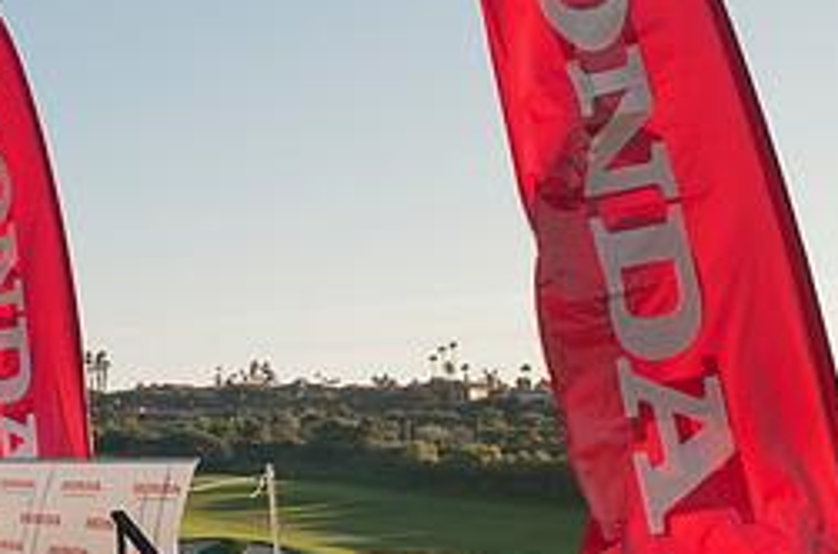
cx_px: 40
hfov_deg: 31.9
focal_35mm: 59
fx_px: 1370
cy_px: 232
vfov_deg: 22.8
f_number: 7.1
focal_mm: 17
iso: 200
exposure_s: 1/100
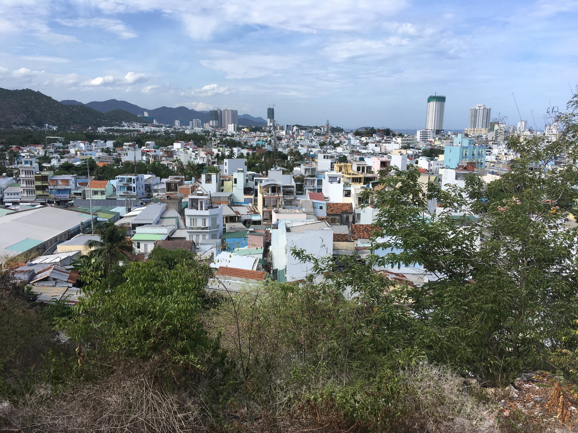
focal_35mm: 29
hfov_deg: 61.7
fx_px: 484
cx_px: 289
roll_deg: -1.4
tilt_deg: -10.4
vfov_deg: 48.2
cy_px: 216
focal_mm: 4.15
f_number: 2.2
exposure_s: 1/1241
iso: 25
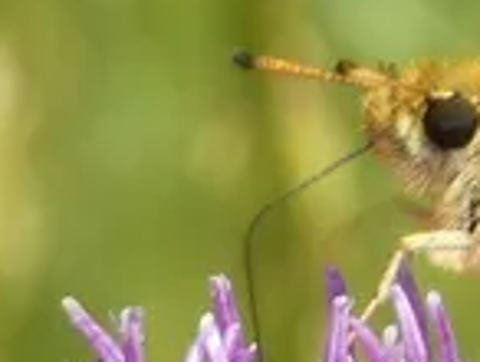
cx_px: 694
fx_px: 7111
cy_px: 464
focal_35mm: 512
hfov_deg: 3.9
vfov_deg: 2.9
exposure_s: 1/100
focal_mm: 21
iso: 80
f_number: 5.1
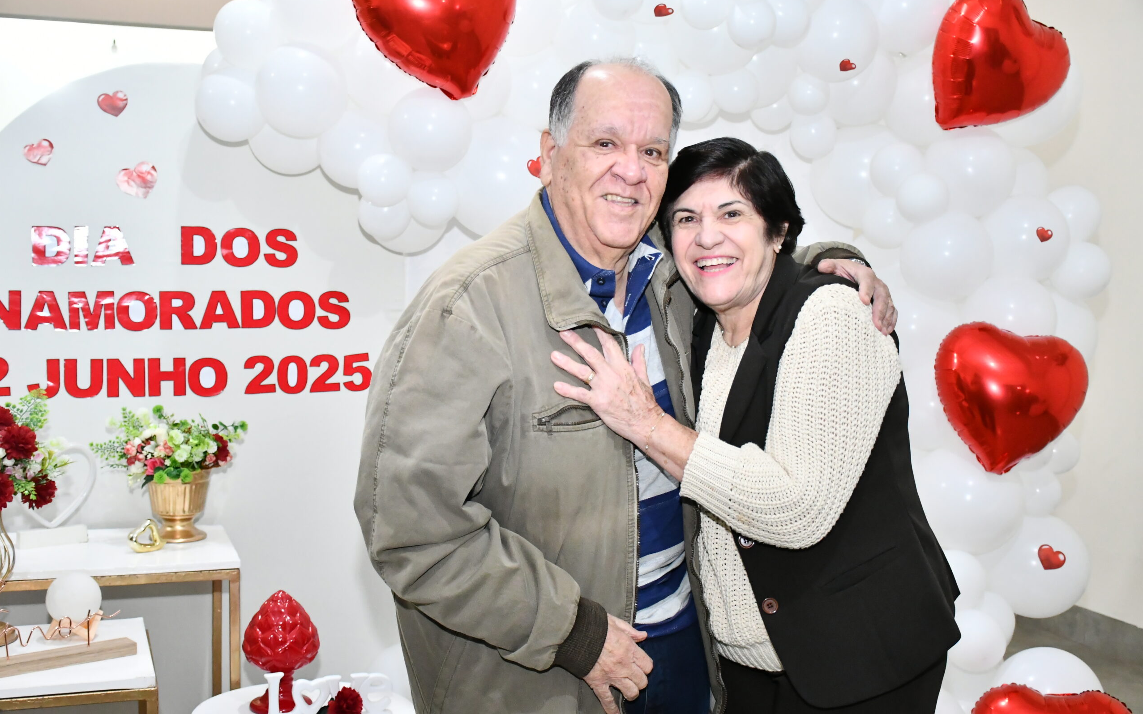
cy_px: 354
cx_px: 570
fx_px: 1433
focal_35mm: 46
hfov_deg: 43.5
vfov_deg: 28.0
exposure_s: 1/100
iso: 3200
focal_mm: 30
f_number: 4
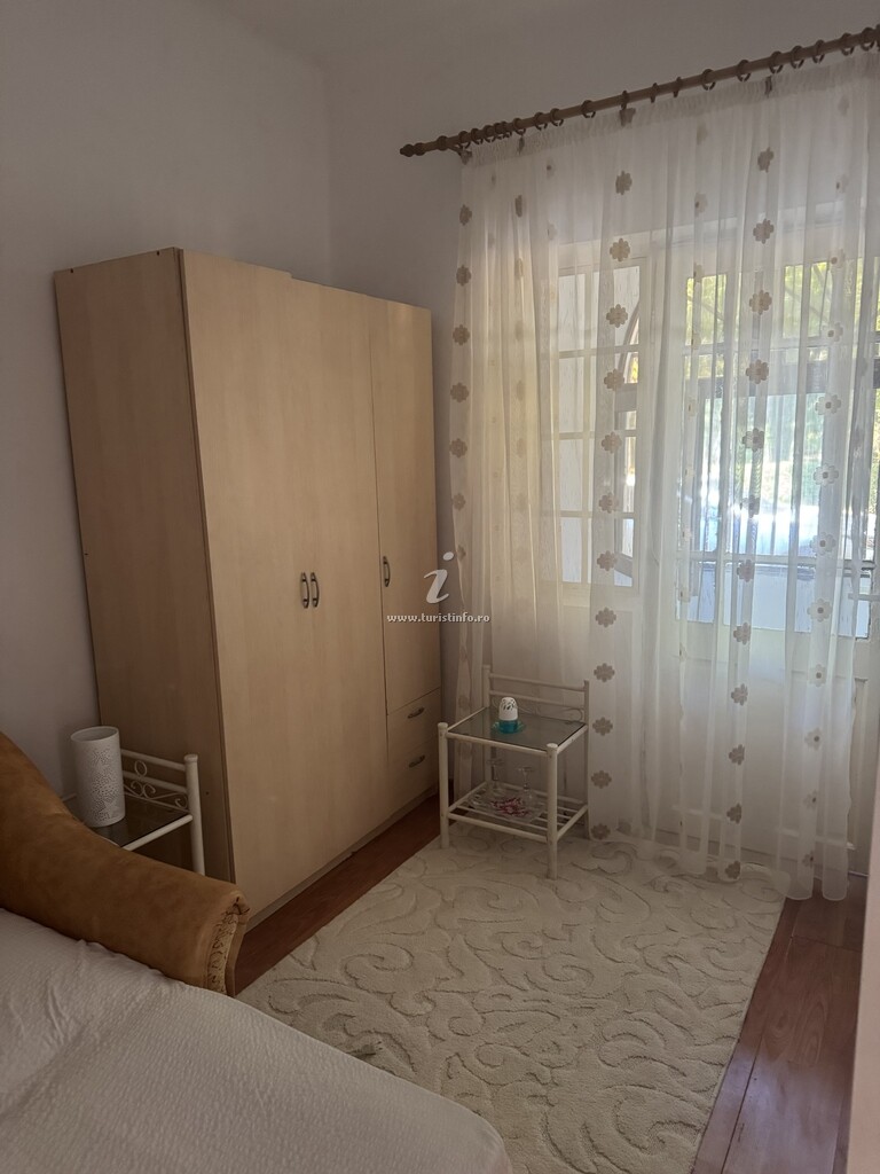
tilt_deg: -9.5
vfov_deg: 71.6
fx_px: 813
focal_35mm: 24
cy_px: 587
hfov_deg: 56.8
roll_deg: +1.7
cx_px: 440
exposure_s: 1/47
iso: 500
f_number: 1.78
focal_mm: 6.76
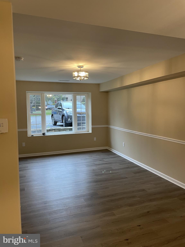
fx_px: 185
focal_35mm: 26
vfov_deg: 67.3
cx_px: 92
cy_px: 124
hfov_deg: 53.1
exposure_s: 1/60
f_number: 1.6
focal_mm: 4.2
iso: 80
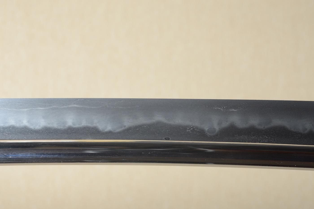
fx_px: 1046
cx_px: 157
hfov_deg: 17.1
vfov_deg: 11.4
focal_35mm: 120
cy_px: 104
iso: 400
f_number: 11
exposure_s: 1/1.6
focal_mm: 80
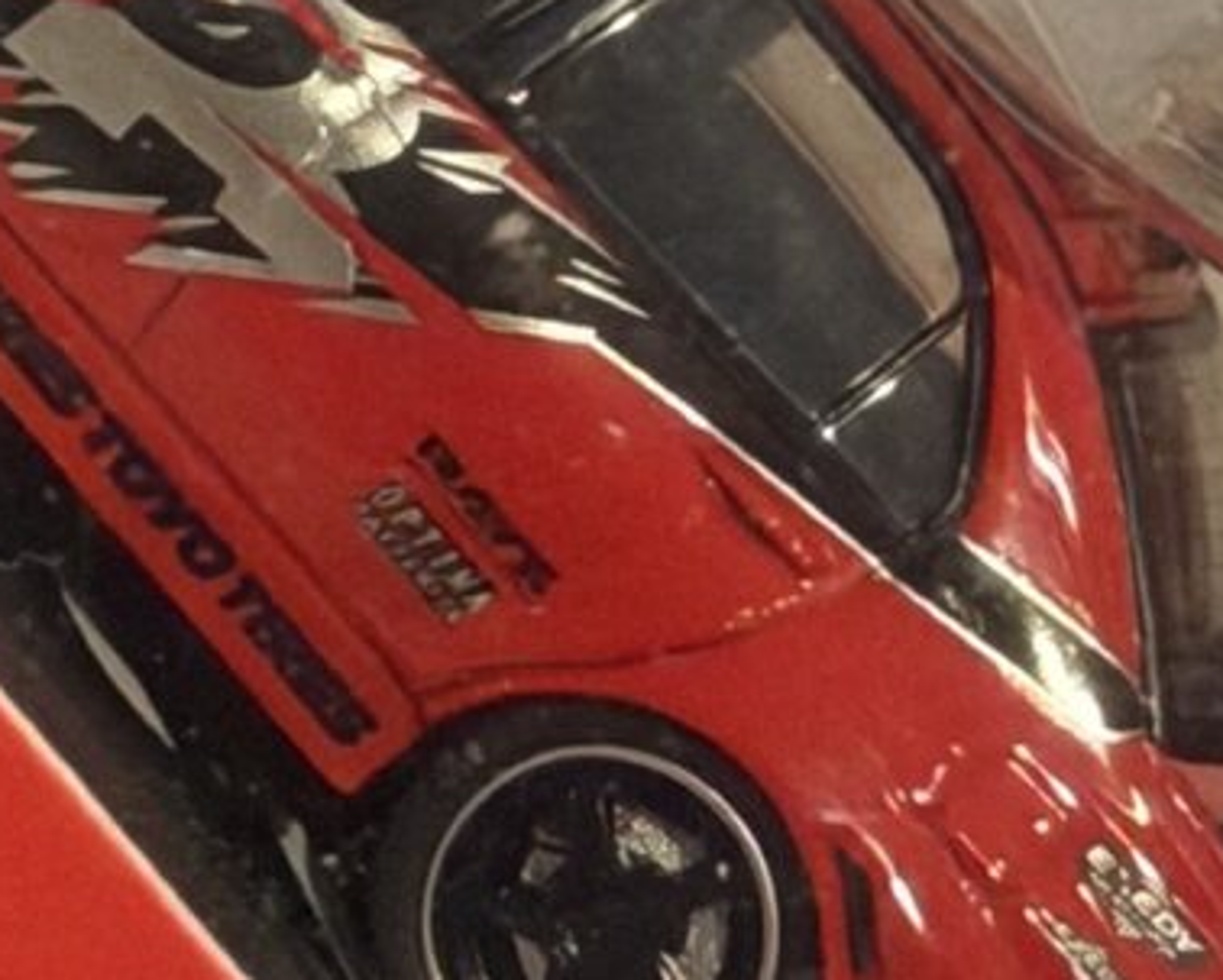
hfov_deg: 6.1
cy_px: -909
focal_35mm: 317
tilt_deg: -51.2
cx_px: 272
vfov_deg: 4.8
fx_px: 11483
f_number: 1.78
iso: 640
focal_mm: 6.76
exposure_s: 1/30
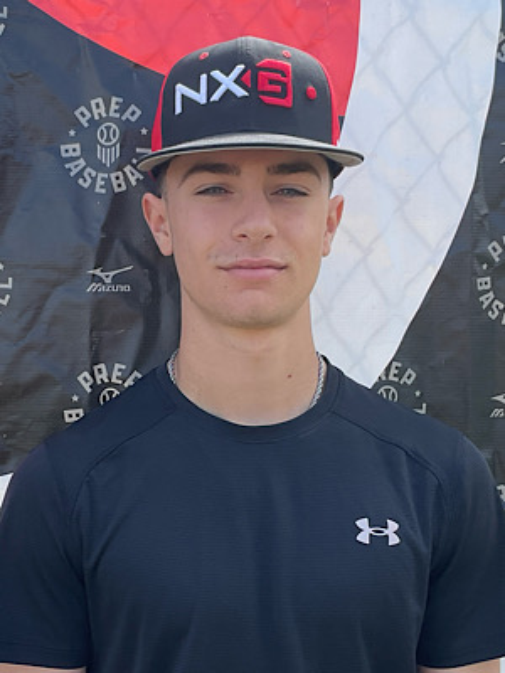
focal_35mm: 29
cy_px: 336
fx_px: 564
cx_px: 252
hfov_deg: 48.2
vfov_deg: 61.7
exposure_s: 1/529
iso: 16
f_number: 1.8
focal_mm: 3
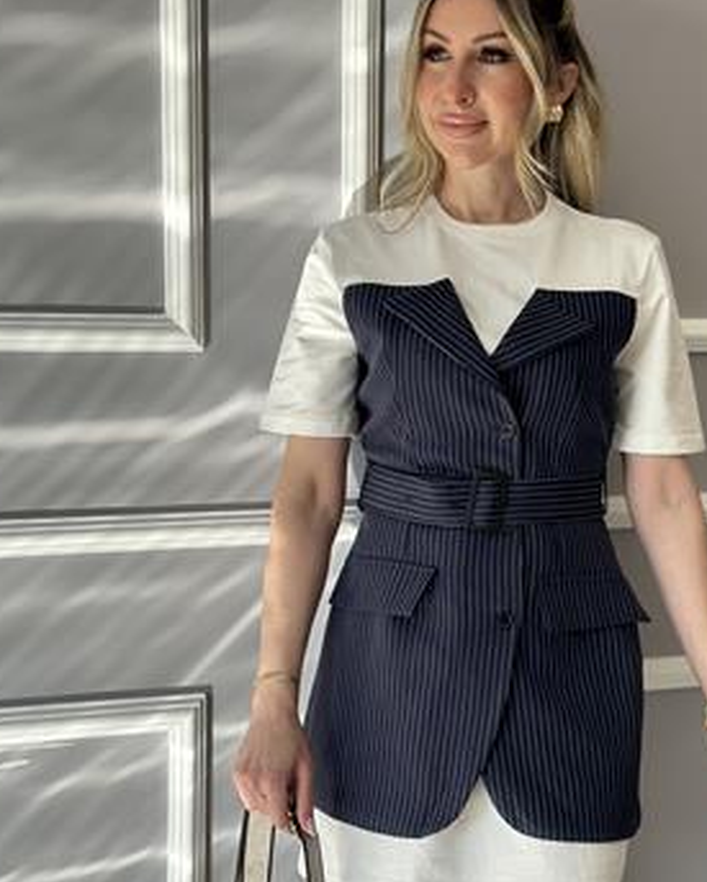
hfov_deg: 21.5
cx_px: 463
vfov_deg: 26.7
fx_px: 1855
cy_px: 535
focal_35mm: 71
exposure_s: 1/516
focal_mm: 6.86
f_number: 1.78
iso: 80
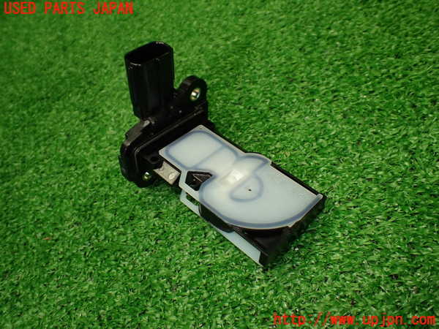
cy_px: 164
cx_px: 220
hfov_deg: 60.0
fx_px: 380
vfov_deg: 46.8
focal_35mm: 30
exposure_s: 1/125
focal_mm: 5.4
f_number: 2.3
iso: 250
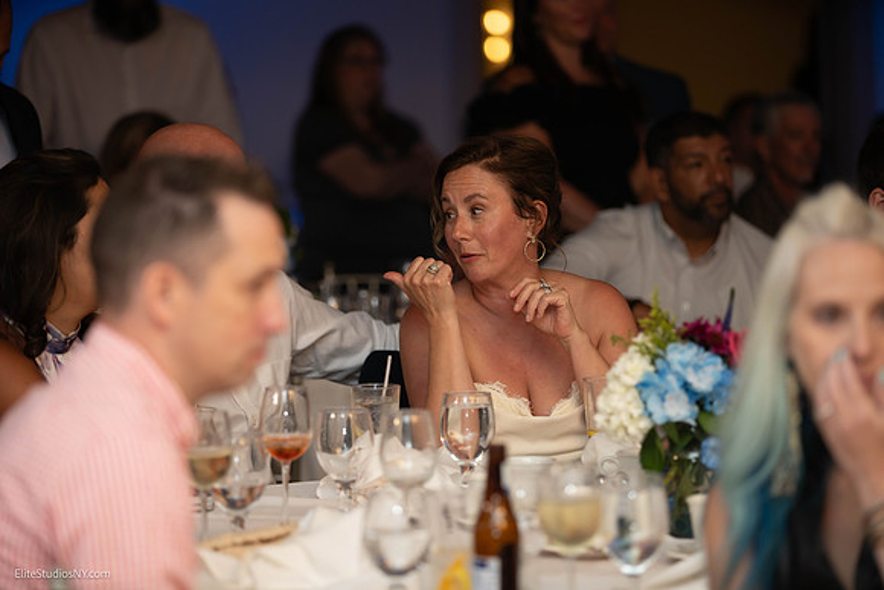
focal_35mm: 142
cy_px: 295
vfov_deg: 9.7
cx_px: 442
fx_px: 3488
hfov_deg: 14.4
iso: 800
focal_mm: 142
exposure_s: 1/125
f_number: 2.8
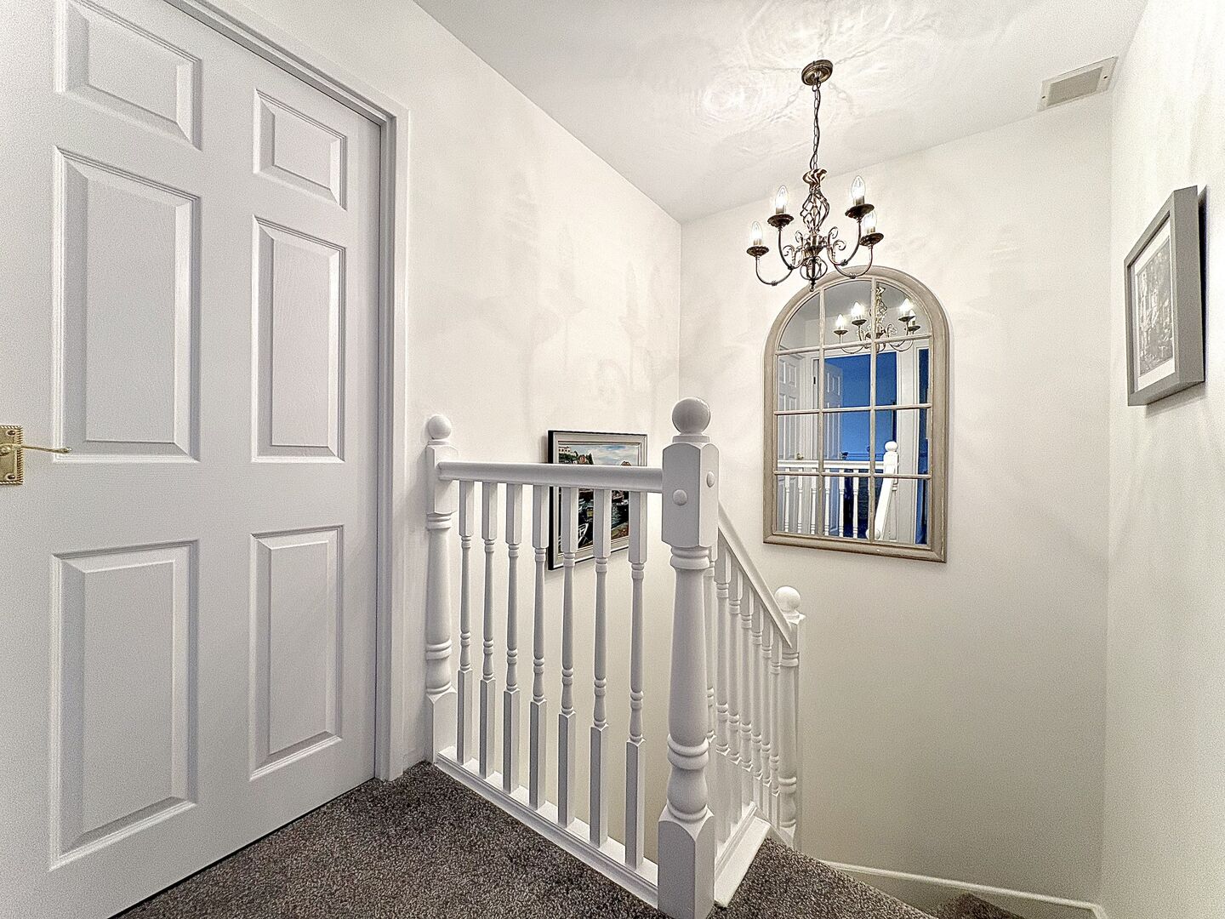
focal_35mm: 14
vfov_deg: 85.7
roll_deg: -0.7
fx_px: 495
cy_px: 460
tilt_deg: +0.1
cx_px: 612
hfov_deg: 102.1
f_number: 2.2
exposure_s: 1/100
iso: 160
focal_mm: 2.22
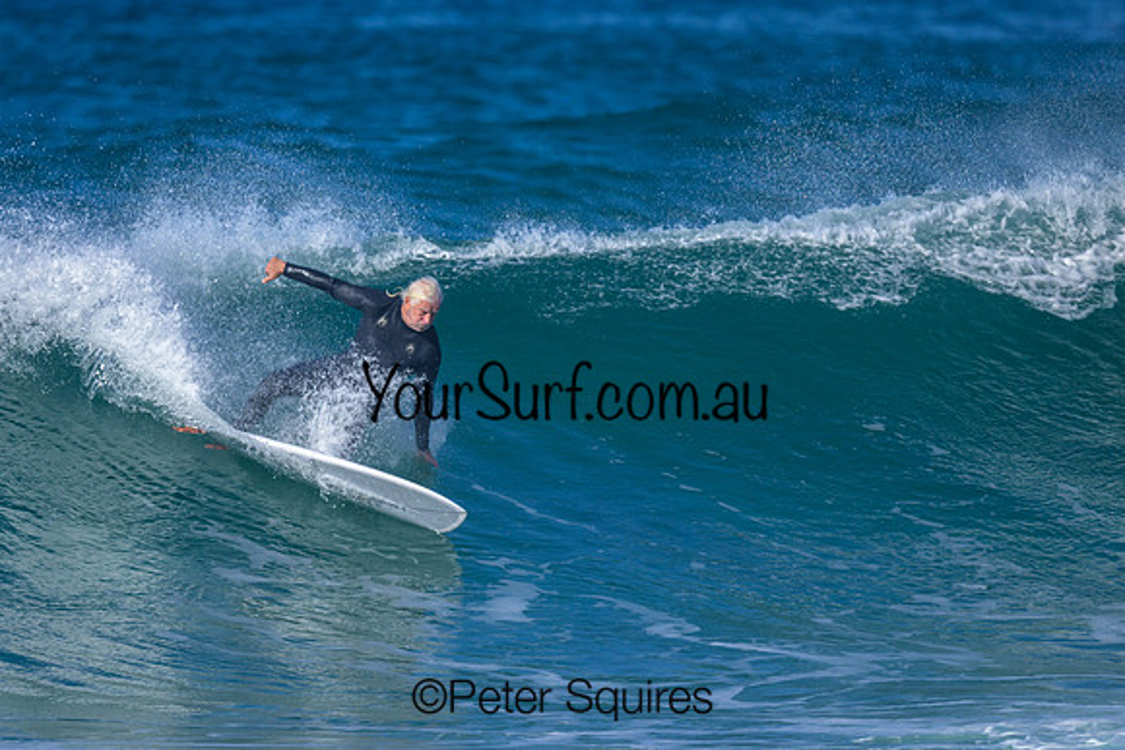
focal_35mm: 1100
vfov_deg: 1.3
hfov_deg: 1.9
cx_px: 399
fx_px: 34380
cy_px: 487
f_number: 6.3
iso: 360
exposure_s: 1/2000
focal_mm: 800
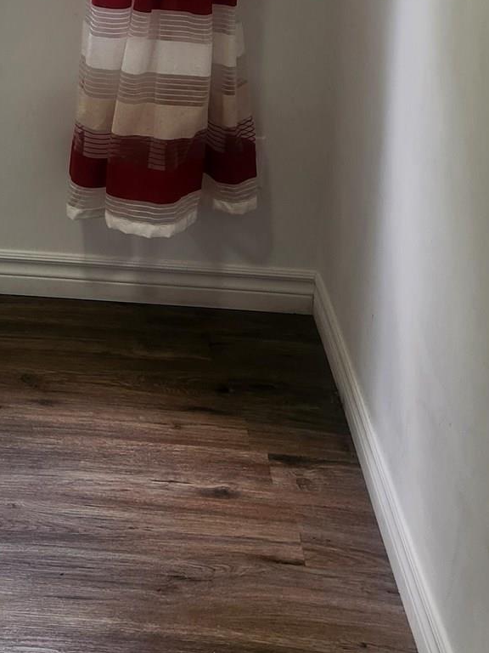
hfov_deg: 20.8
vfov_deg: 26.0
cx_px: 38
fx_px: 1300
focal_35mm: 69
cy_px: -66
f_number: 1.8
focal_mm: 5.4
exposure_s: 1/120
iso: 64
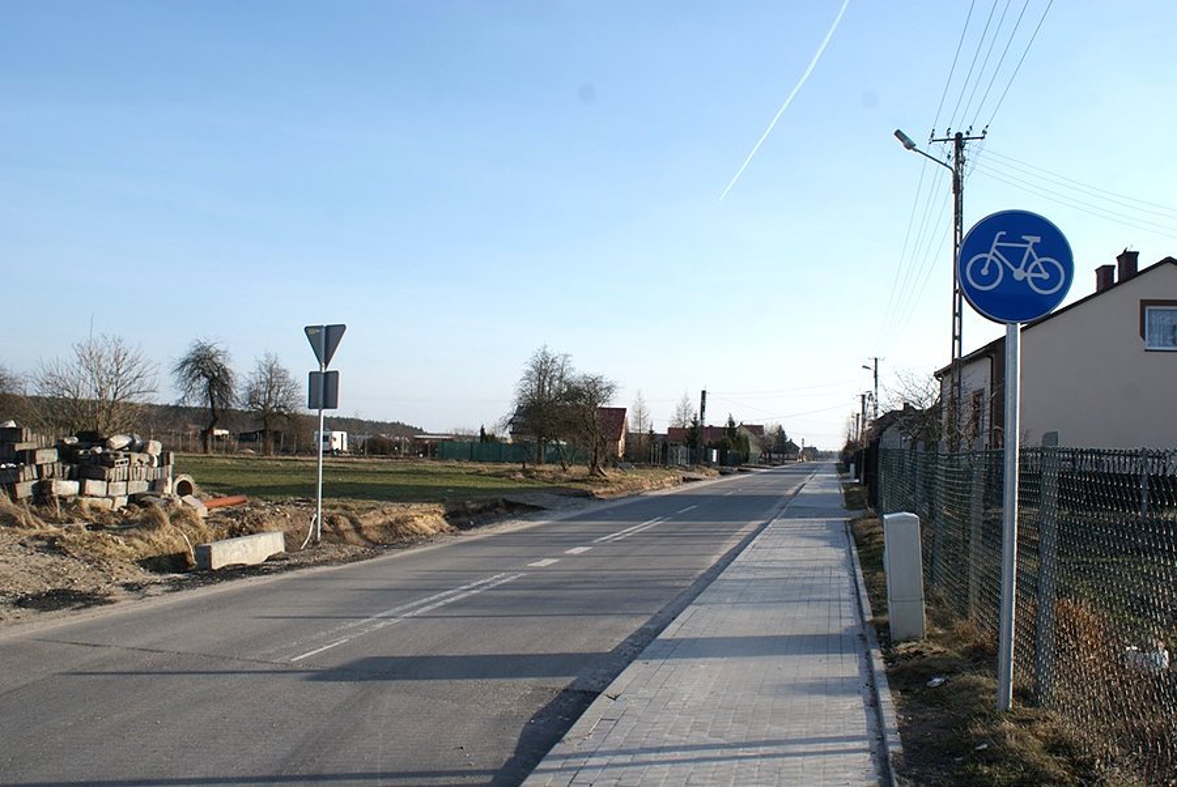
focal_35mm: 30
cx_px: 588
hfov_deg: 61.9
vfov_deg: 43.7
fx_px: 982
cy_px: 394
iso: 100
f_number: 10
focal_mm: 20
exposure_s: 1/160
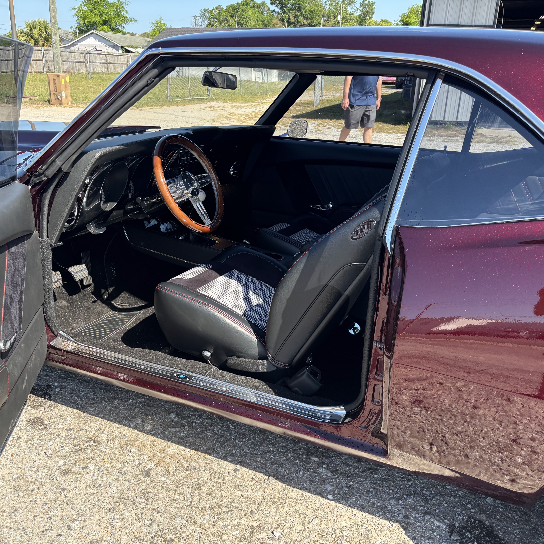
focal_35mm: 31
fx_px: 551
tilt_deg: -19.5
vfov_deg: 52.5
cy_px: 275
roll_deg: -0.2
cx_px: 249
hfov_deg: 52.5
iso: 50
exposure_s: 1/654
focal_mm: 5.96
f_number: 1.6
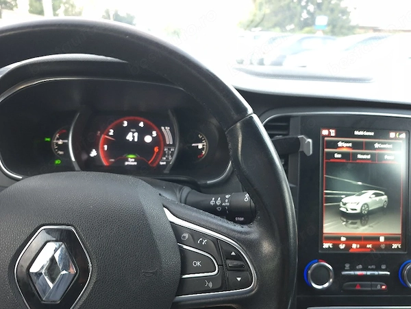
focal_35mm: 23
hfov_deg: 73.9
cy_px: 154
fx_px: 273
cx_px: 206
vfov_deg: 58.9
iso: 250
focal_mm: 5.4
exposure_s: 1/25
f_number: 1.8
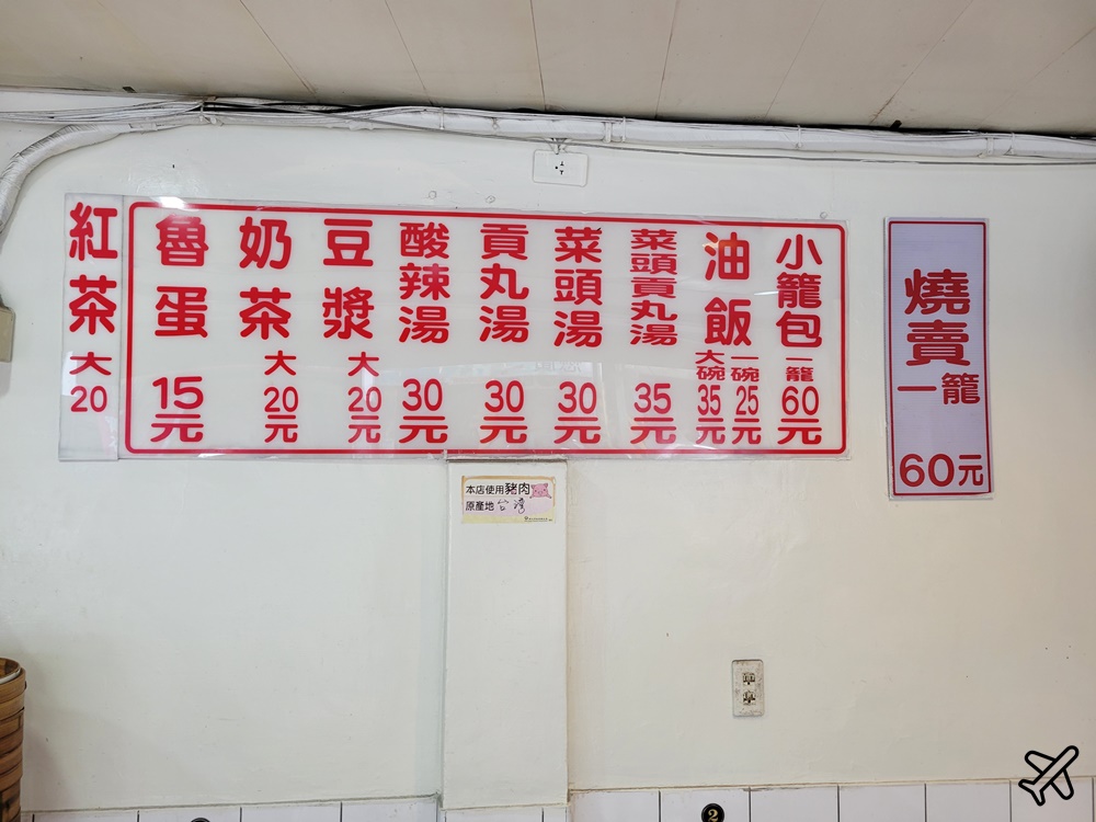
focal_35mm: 26
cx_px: 548
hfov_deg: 67.3
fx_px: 823
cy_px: 411
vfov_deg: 53.1
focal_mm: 5.4
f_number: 1.8
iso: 160
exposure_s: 1/120
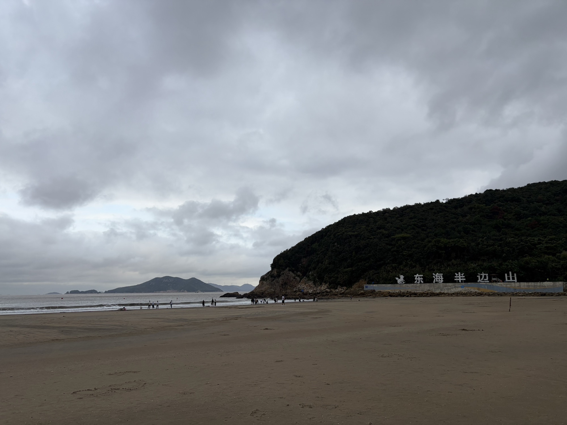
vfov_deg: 53.1
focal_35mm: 26
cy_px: 212
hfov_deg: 67.3
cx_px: 284
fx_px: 426
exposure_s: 1/3125
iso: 50
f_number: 1.6
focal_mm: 5.96
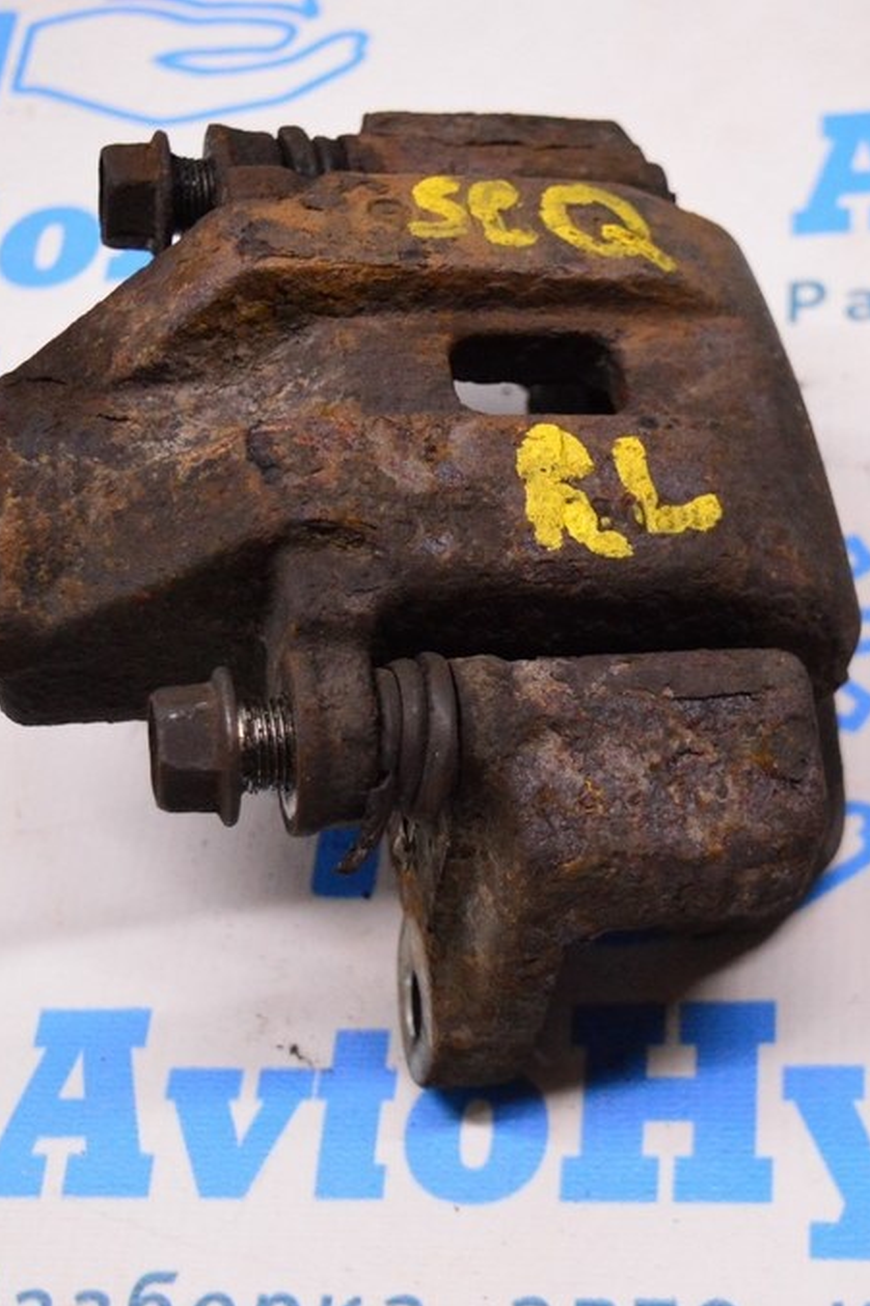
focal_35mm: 68
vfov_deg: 29.7
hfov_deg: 20.0
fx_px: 2466
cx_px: 484
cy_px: 655
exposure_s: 1/320
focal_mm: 30
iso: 3200
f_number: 4.2
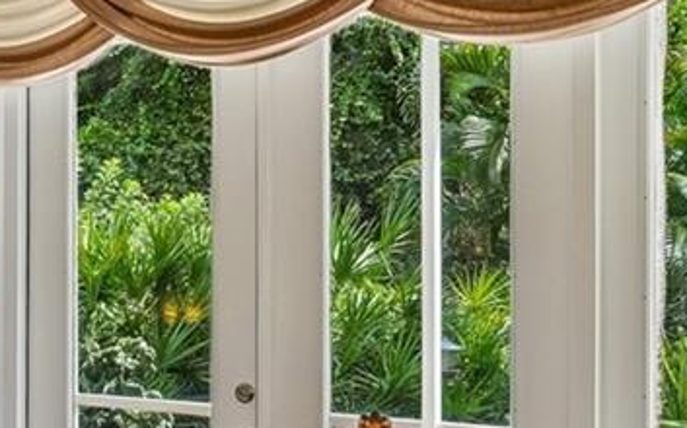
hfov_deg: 24.6
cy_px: 222
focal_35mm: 74
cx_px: -181
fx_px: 1384
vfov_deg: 17.6
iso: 400
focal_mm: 16
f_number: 8
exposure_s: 1/15
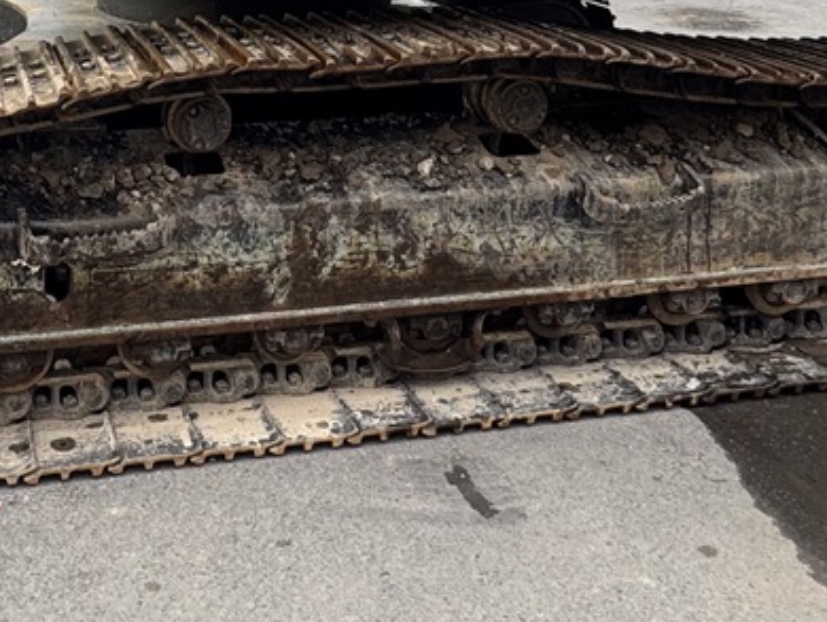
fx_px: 1171
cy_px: -151
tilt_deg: -0.8
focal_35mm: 49
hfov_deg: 37.9
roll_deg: +1.5
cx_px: 205
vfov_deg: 26.1
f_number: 2.2
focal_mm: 2.22
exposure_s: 1/99
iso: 50
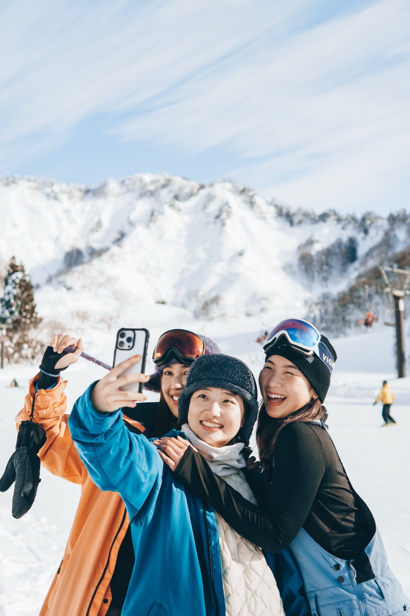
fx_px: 769
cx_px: 205
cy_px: 308
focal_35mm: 45
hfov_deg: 29.9
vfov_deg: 43.6
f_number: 2.8
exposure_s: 1/2000
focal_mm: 30
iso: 100
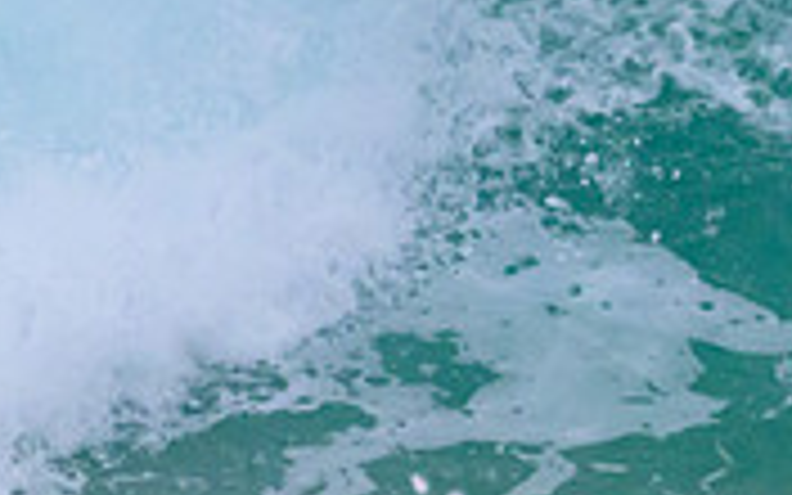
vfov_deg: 0.5
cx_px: 1269
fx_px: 58149
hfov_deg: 0.8
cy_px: -362
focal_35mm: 2694
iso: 7200
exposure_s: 1/2000
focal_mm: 800
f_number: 11
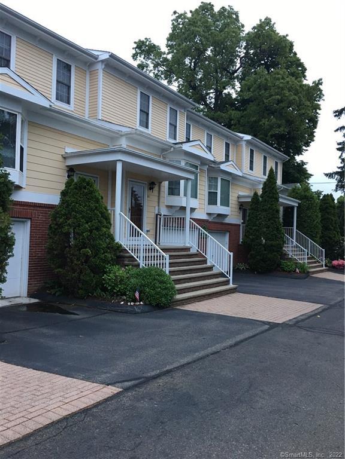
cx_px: 172
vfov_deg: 61.7
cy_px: 230
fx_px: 385
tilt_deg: +3.2
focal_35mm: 29
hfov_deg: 48.2
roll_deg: -1.5
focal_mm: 4.15
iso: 32
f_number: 2.2
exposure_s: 1/15
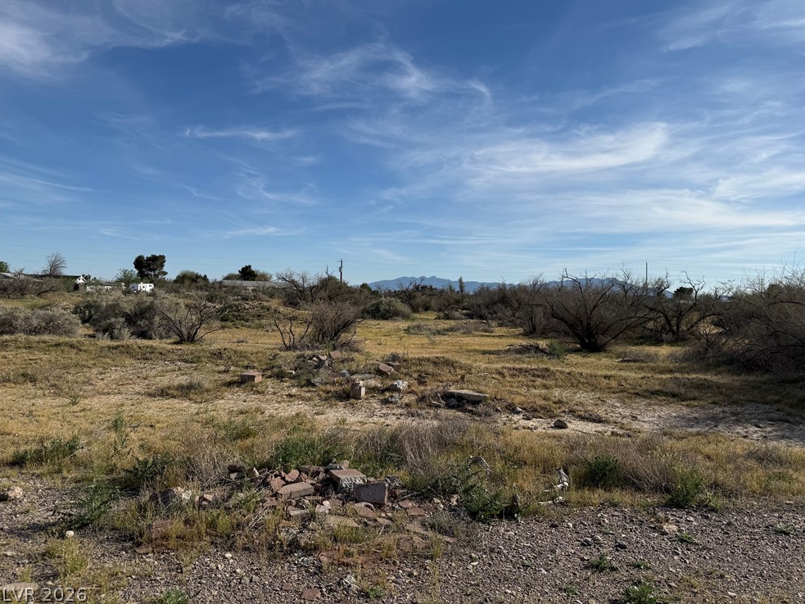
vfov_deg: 54.9
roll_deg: -0.8
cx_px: 417
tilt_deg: +0.2
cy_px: 293
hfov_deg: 69.4
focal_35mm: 25
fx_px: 581
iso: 80
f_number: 1.78
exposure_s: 1/9091
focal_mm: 6.76
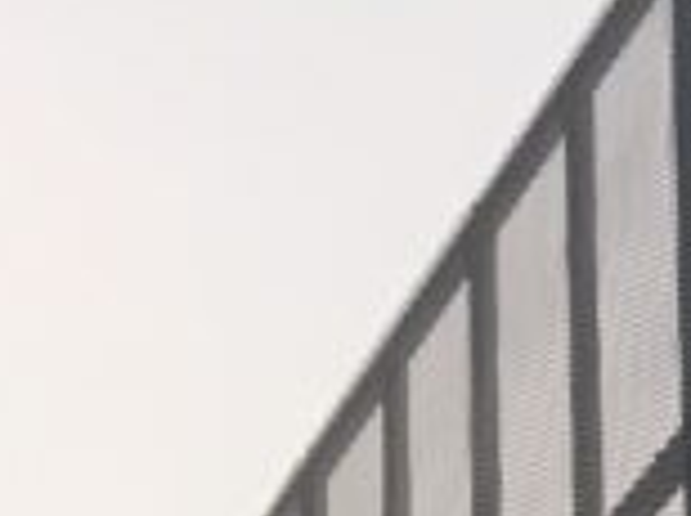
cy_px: 1669
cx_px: 1983
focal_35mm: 193
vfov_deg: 6.8
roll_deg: +6.3
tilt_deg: +14.2
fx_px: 3847
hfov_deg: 8.7
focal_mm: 4.15
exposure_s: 1/33
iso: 25
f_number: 2.2
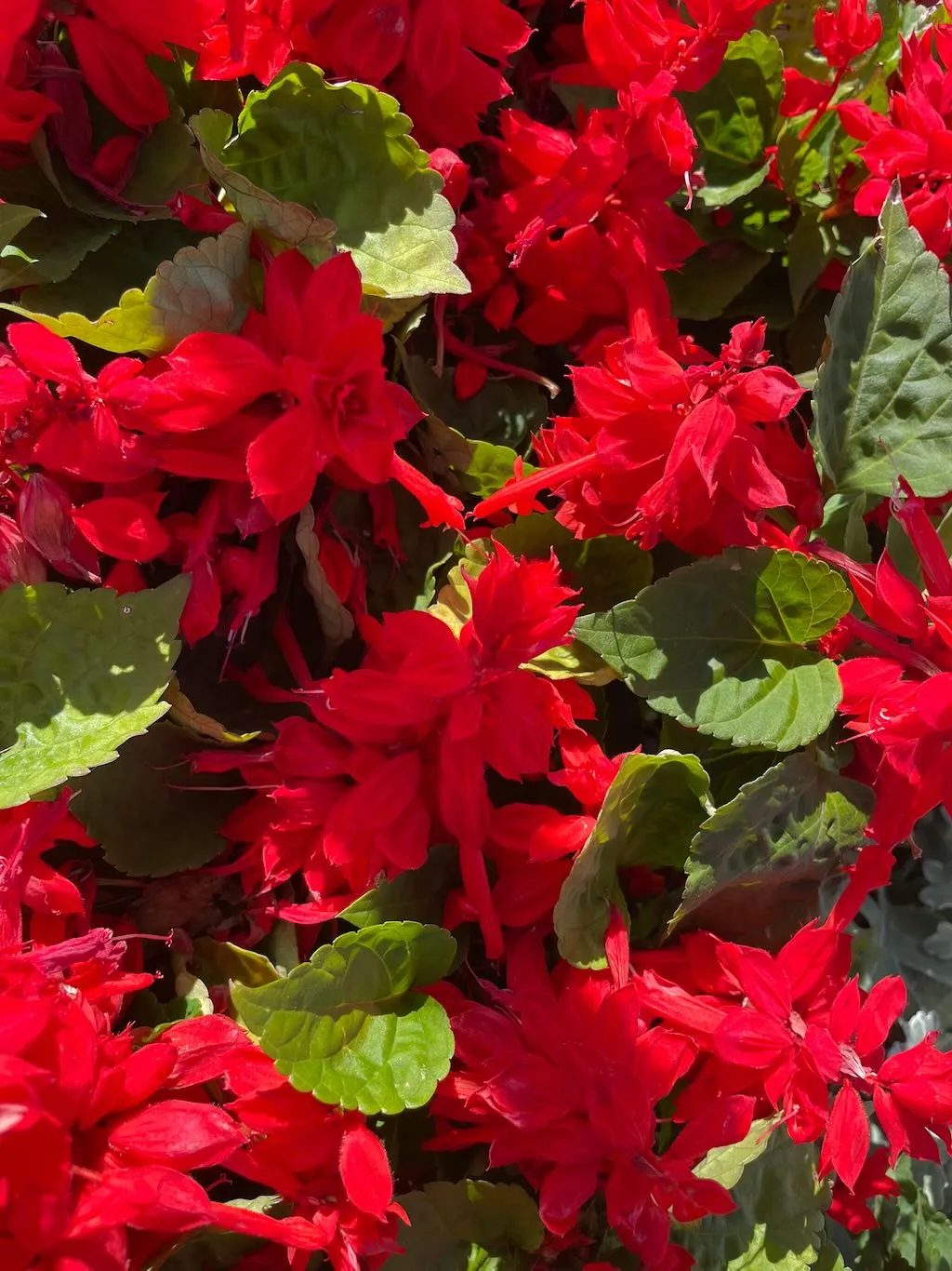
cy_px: 636
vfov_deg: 67.3
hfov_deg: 53.0
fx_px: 954
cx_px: 476
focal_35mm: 26
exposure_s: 1/525
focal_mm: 4.2
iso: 32
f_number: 1.6
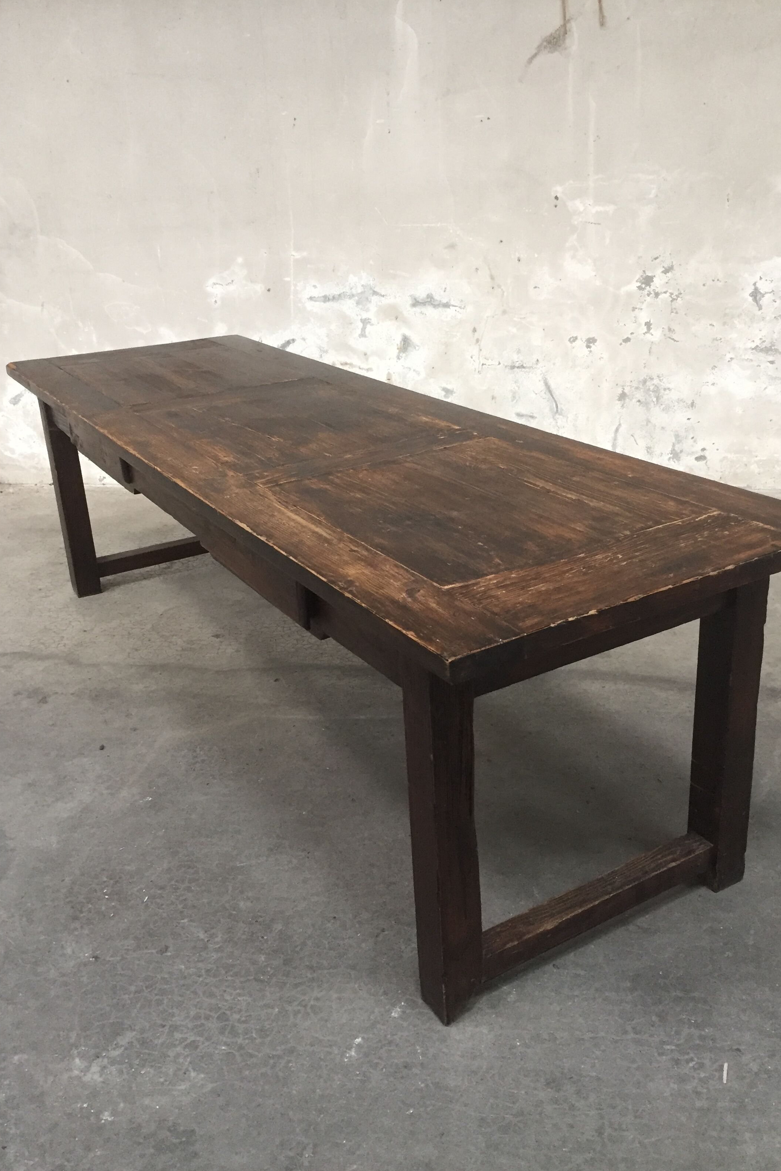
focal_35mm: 31
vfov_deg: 60.3
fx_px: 1009
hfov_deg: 42.3
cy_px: 584
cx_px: 399
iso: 160
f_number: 2.2
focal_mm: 4.15
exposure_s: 1/30
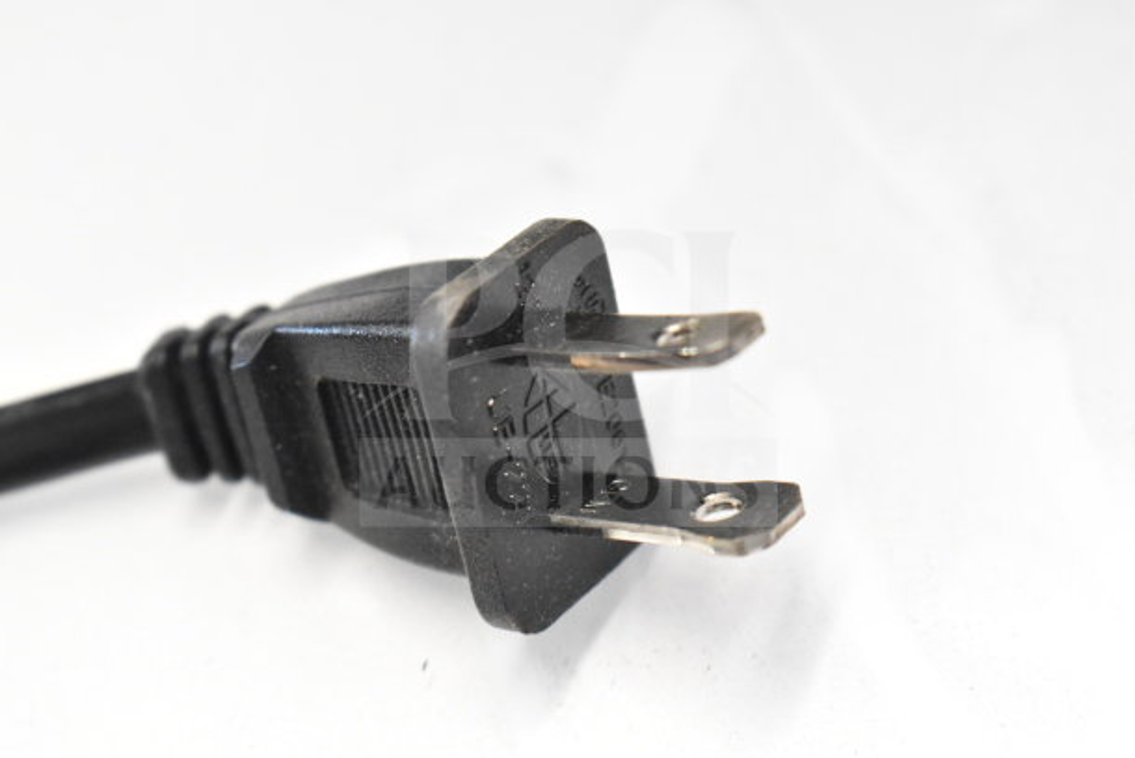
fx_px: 2601
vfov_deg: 16.6
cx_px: 568
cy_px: 379
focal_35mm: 82
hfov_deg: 24.6
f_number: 5.6
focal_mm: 55
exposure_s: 1/100
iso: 7200
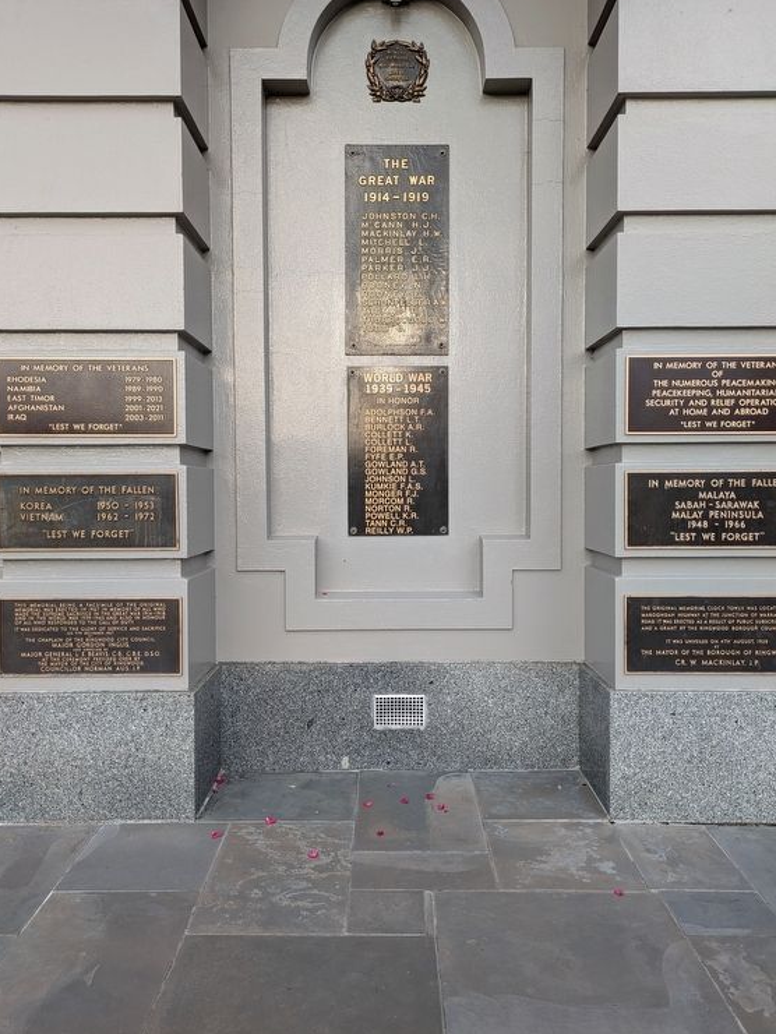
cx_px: 391
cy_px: 514
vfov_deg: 65.3
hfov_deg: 51.4
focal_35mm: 27
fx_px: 807
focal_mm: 5.43
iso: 50
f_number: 1.89
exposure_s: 1/184
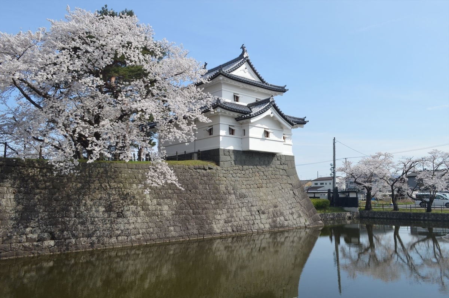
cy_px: 149
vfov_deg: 47.9
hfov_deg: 67.4
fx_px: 336
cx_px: 224
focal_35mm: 27
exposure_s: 1/400
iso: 400
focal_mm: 18
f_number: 10
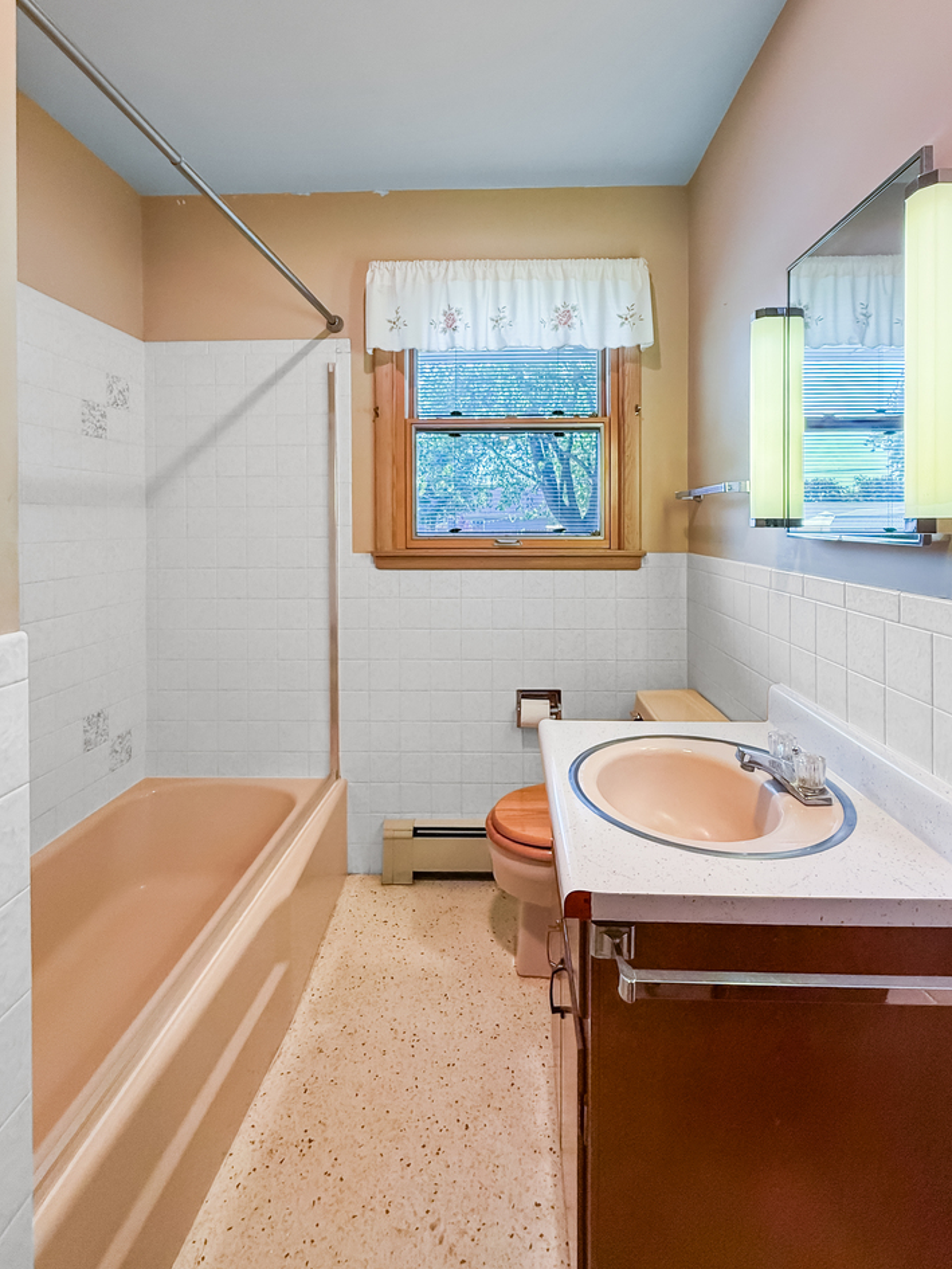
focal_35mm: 16
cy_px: 545
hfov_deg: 78.1
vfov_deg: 93.9
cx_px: 499
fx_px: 587
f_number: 2.2
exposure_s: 1/120
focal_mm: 2.22
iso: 125
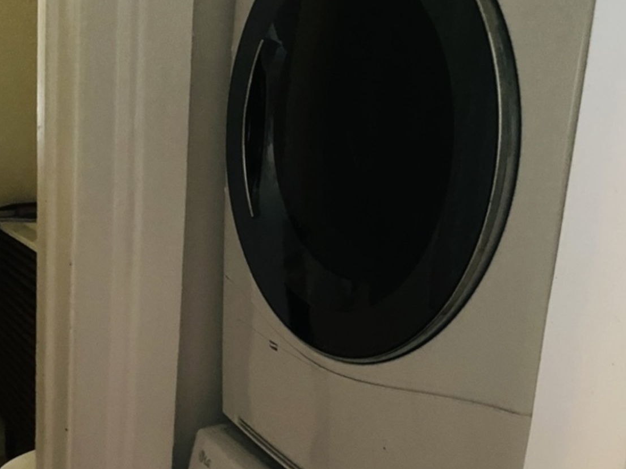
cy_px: 283
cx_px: 299
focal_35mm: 34
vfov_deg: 41.6
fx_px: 615
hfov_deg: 53.9
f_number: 1.8
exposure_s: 1/24
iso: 800
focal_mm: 4.25
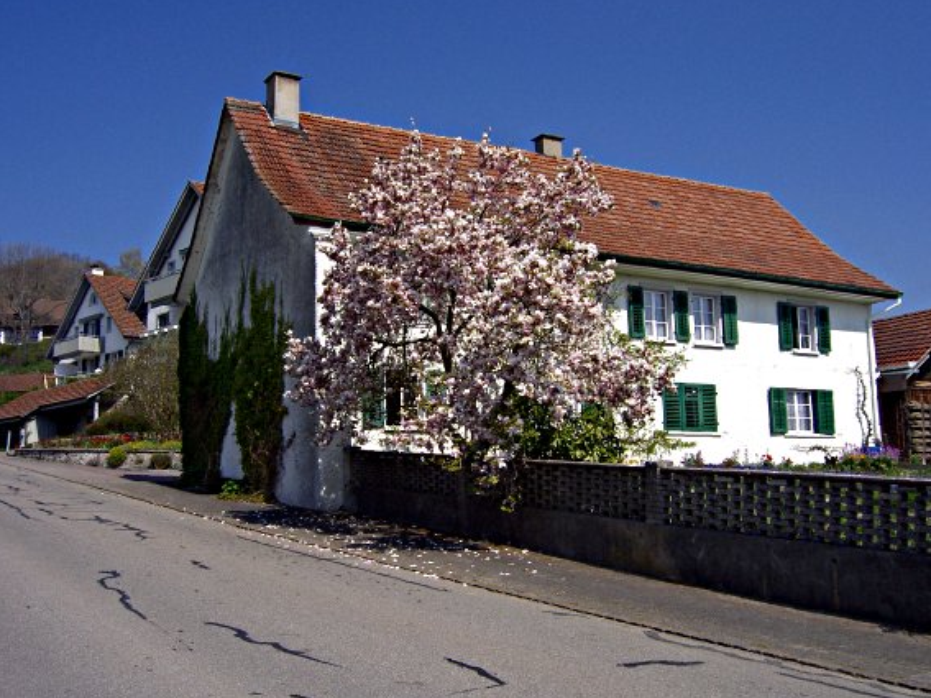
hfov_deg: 51.3
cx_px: 491
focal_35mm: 36
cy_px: 335
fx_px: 968
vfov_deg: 39.6
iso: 50
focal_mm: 5.6
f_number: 4.7
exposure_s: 1/500
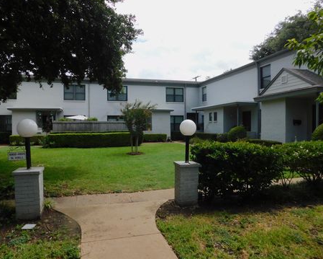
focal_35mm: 25
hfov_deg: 68.1
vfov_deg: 56.8
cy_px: 129
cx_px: 153
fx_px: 239
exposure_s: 1/400
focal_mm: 4
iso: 125
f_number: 6
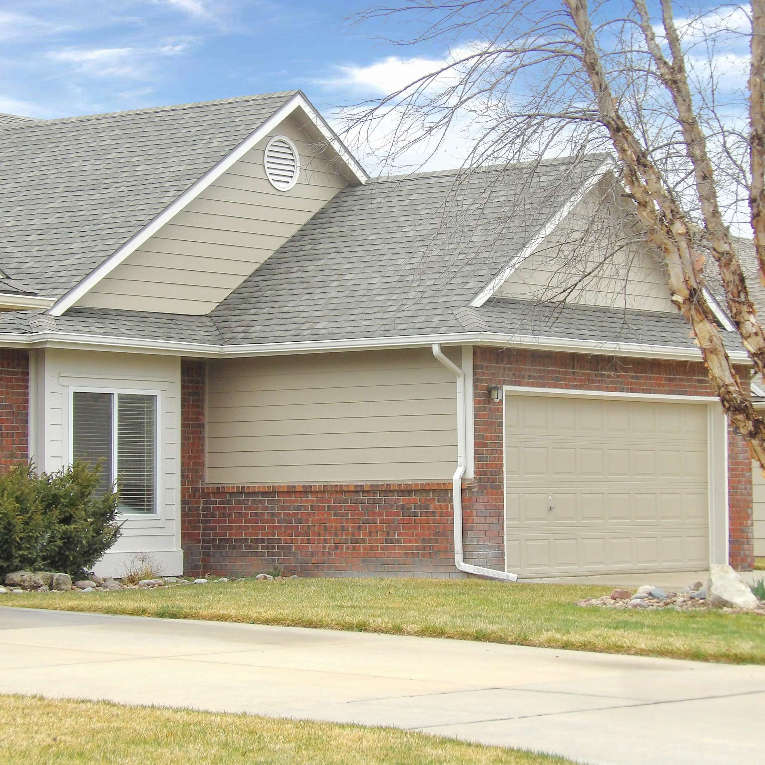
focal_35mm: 104
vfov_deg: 16.7
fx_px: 2600
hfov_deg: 16.7
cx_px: 403
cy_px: 381
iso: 100
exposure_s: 1/120
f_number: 4.1
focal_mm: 15.3
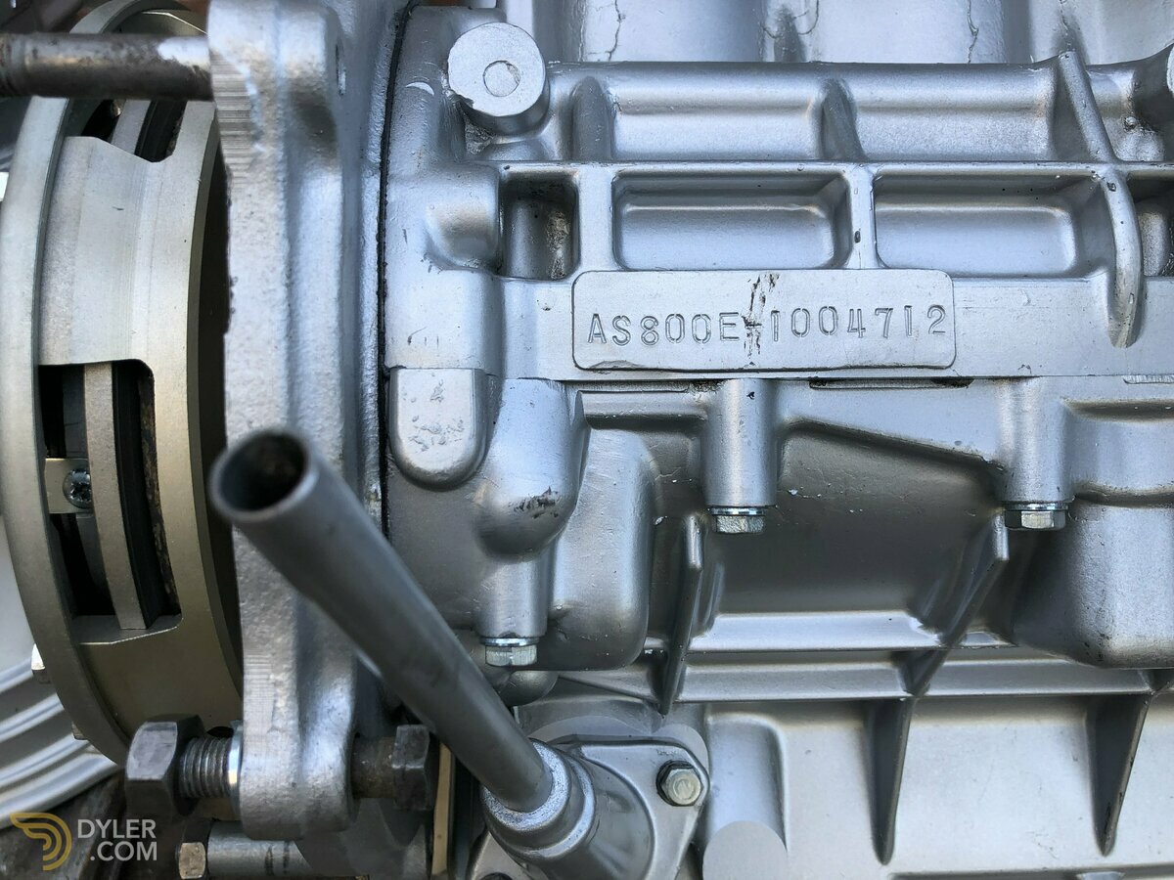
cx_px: 587
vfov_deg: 49.7
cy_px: 440
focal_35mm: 28
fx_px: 950
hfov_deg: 63.4
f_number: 1.8
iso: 20
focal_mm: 3.99
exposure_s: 1/348
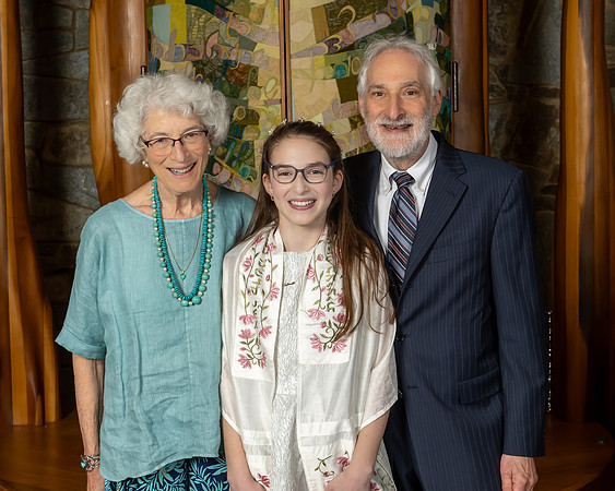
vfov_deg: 21.5
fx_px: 1292
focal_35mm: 71
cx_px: 338
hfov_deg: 26.8
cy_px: 228
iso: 500
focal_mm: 38
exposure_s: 1/200
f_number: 8
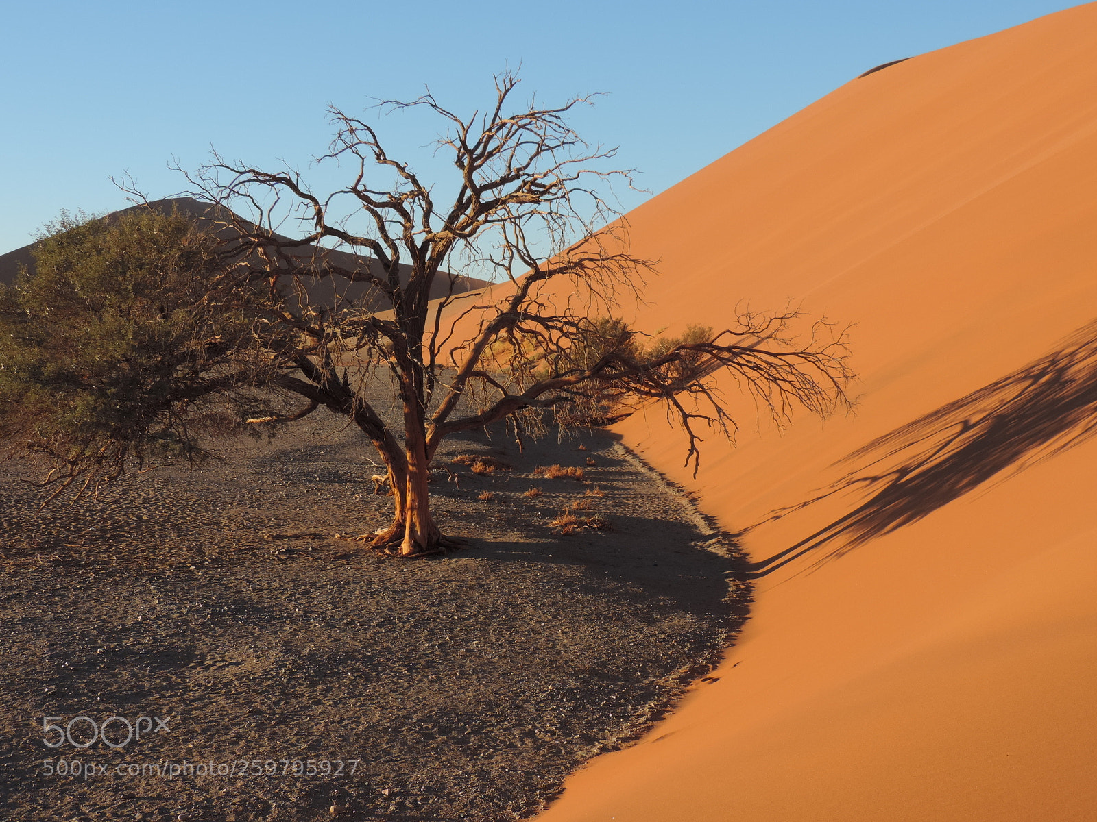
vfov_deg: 30.9
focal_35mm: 47
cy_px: 411
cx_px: 548
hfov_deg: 40.4
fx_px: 1489
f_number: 3.5
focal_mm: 8.3
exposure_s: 1/400
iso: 80
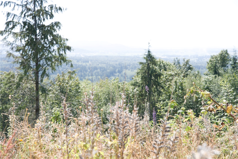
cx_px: 119
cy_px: 80
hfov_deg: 28.8
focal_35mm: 70
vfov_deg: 19.5
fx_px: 463
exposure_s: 1/160
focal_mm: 70
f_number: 5.6
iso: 100
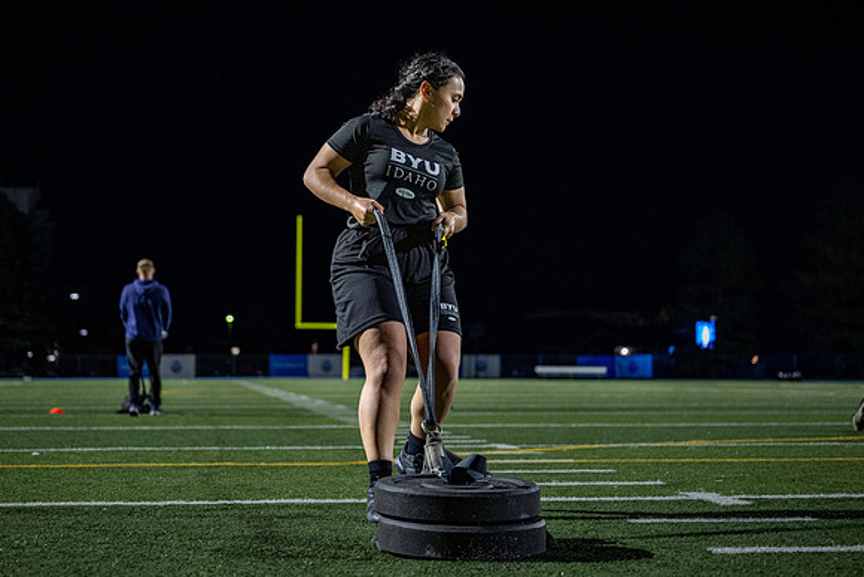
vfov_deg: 20.2
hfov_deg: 29.8
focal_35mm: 68
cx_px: 397
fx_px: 1621
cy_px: 266
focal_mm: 58
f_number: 2.8
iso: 2000
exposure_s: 1/250
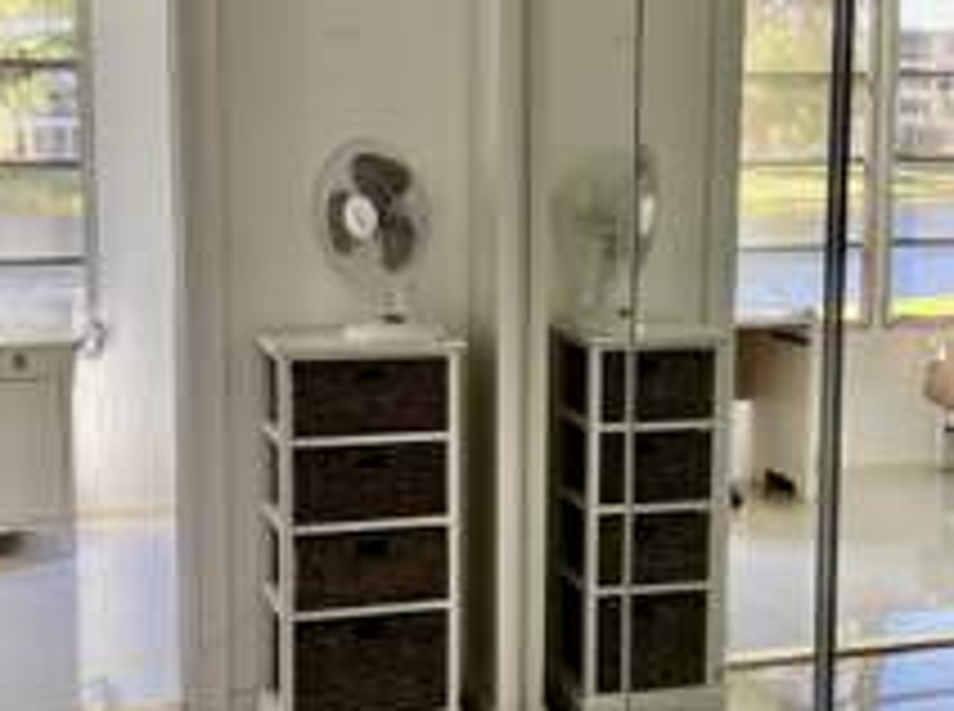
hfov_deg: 32.8
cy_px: 304
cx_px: 504
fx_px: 1622
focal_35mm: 59
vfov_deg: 24.7
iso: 100
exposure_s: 1/120
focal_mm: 5.7
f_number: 1.5
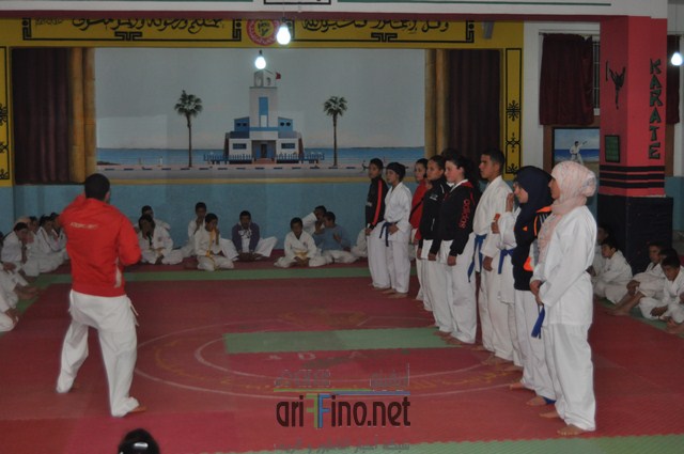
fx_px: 1082
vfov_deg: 23.7
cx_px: 342
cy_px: 227
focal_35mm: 57
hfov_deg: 35.1
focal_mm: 38
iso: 800
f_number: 4.8
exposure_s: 1/60
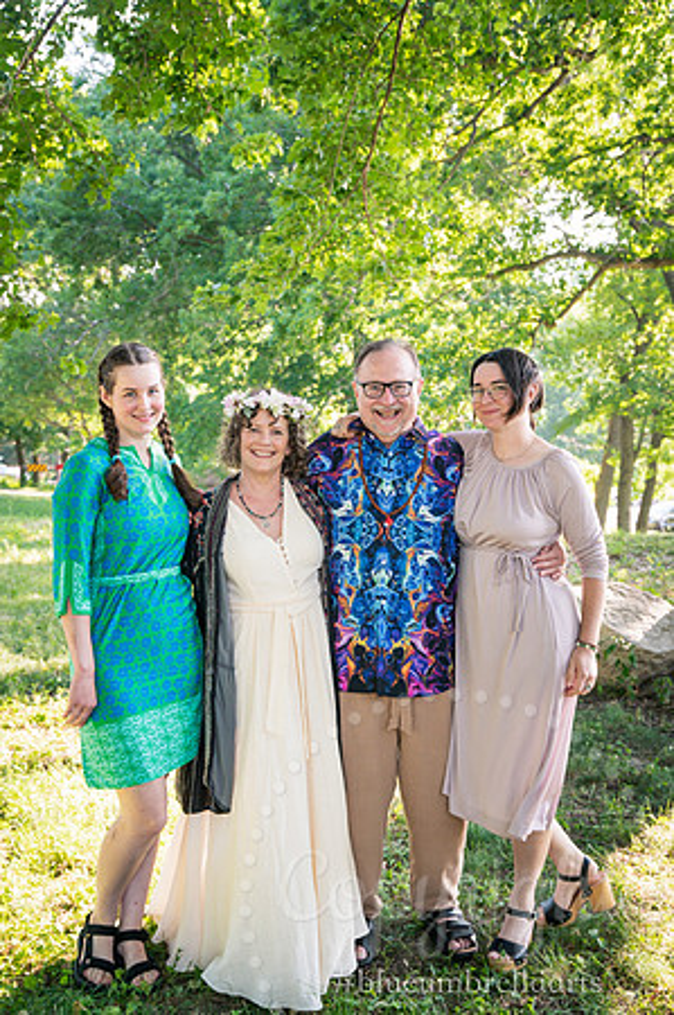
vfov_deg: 43.6
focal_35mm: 45
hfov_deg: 29.8
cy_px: 508
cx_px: 337
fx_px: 1267
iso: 1000
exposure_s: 1/320
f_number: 5
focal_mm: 45
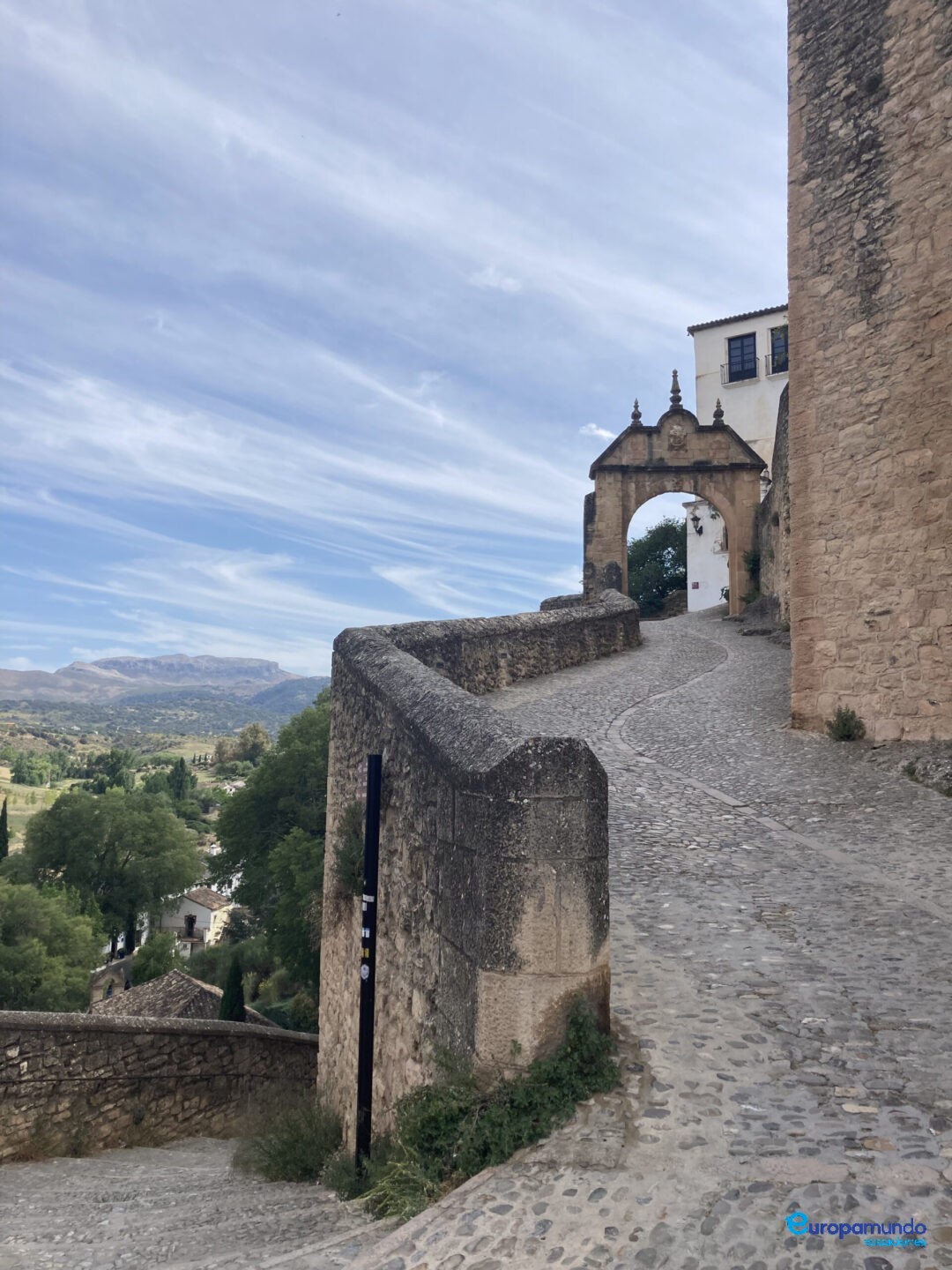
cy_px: 635
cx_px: 476
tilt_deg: +6.8
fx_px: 1027
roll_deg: -0.7
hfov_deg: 49.7
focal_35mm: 28
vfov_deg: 63.4
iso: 20
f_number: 1.8
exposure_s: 1/2404
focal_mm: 3.99
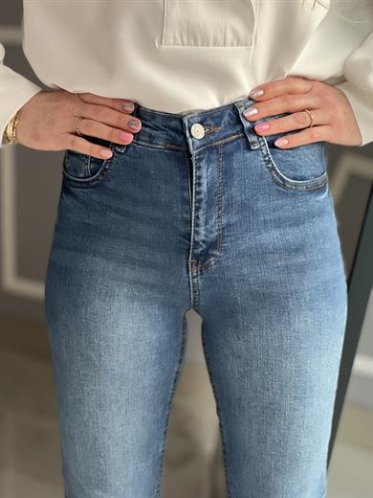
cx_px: 186
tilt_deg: -11.9
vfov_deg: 25.3
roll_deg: -1.1
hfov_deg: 19.1
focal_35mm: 77
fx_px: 1106
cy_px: 249
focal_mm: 9
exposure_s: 1/40
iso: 250
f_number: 2.8
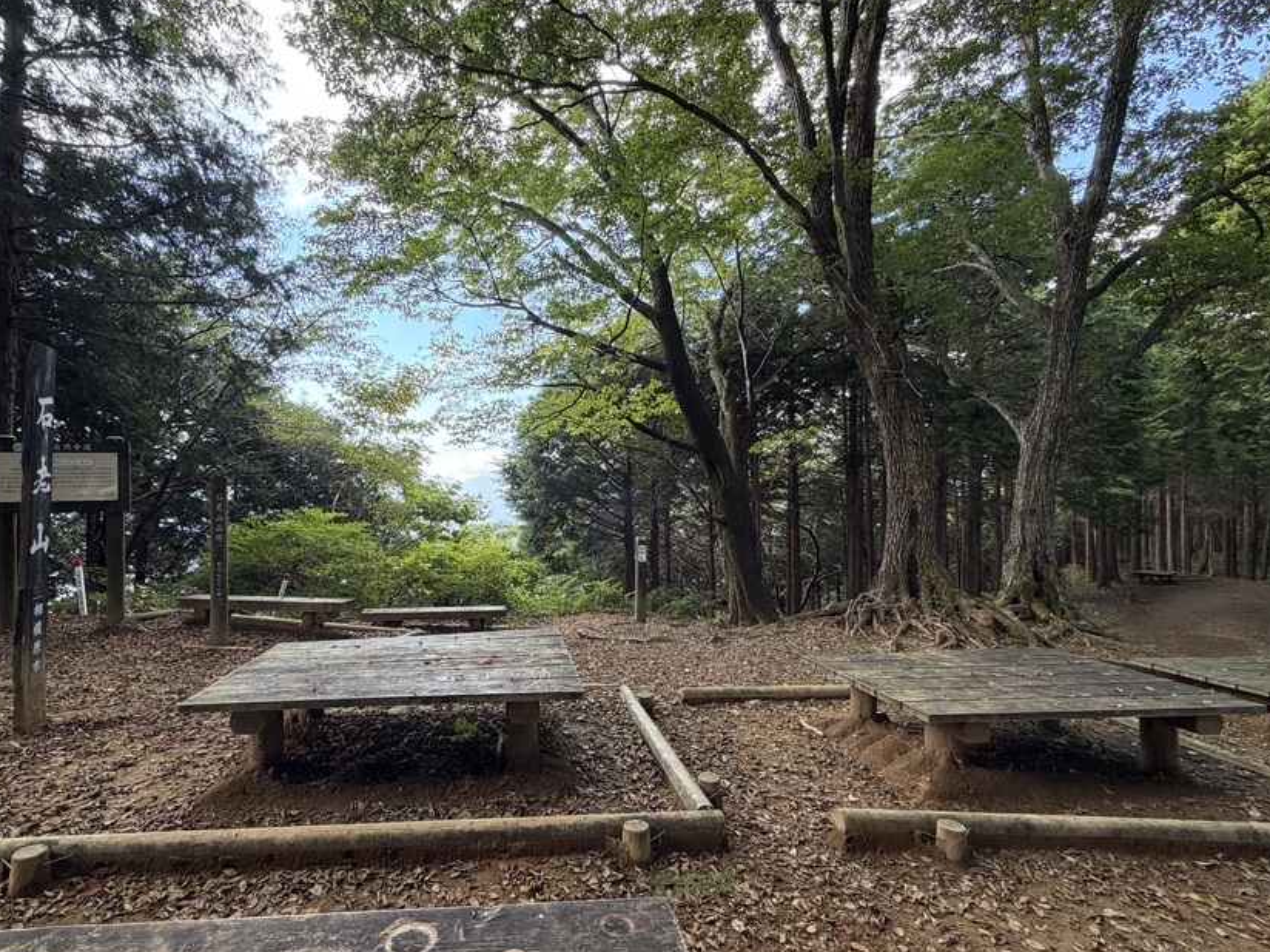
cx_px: 558
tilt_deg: +0.5
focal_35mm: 17
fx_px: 624
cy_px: 487
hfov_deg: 90.6
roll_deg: +0.4
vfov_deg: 74.7
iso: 160
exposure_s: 1/121
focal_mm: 2.22
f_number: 2.2
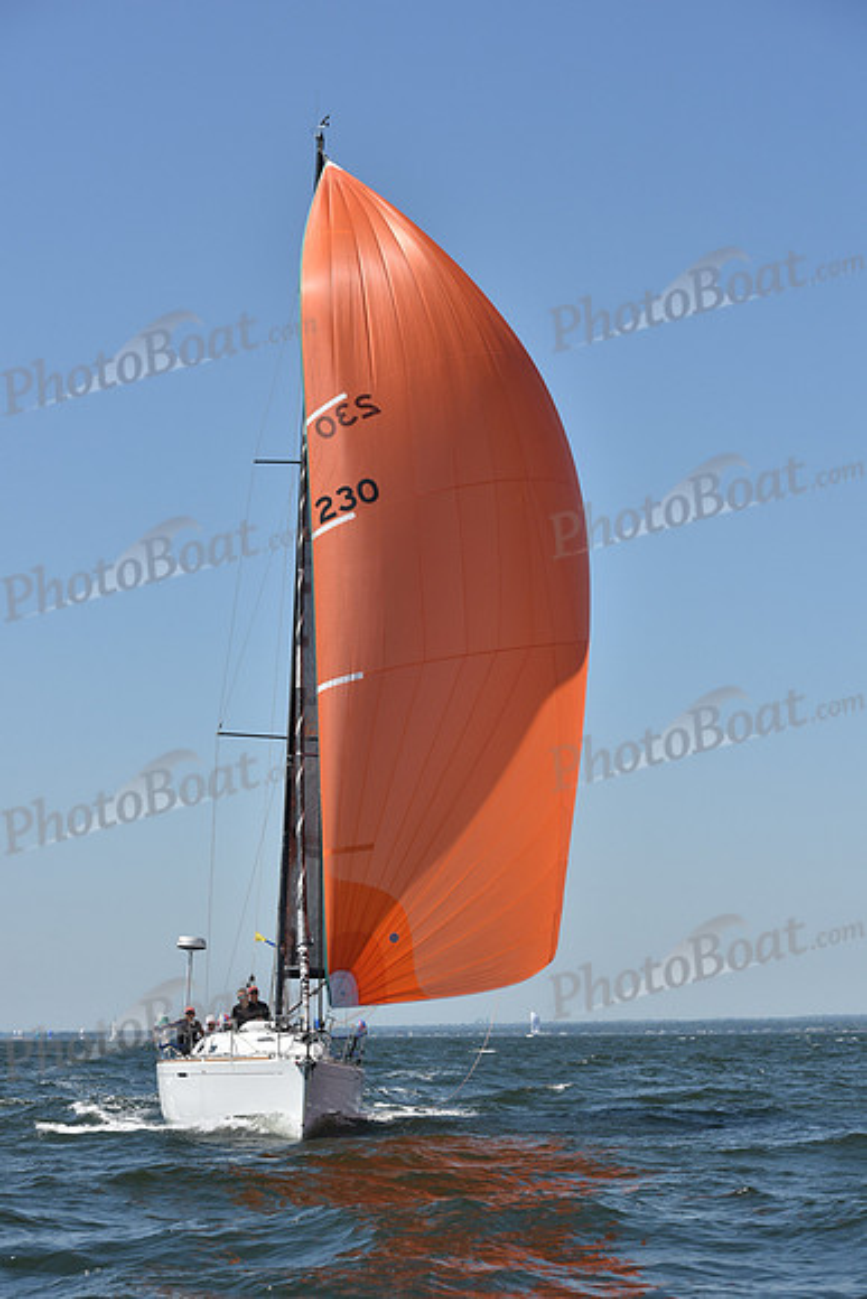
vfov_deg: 28.8
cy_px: 650
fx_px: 2527
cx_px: 434
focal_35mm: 70
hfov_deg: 19.5
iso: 250
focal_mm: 70
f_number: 8
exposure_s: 1/1250
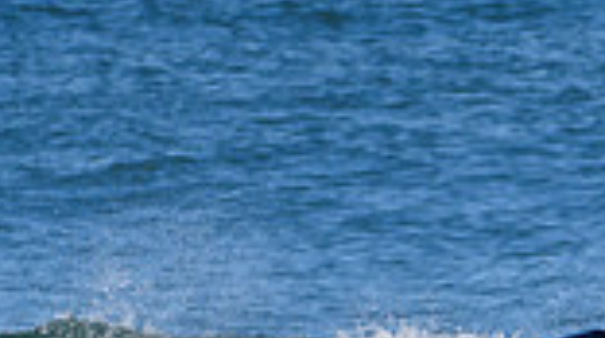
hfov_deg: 0.7
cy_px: 519
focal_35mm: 2931
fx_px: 46923
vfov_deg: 0.4
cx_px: 586
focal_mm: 500
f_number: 5.6
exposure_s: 1/2000
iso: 400
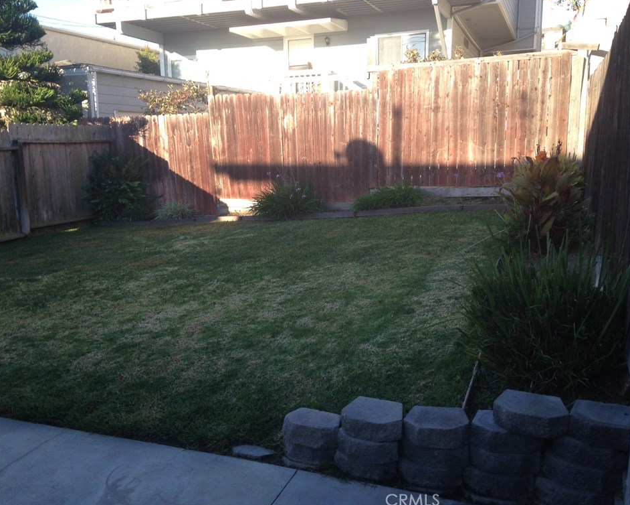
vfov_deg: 42.2
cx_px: 295
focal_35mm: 35
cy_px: 252
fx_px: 653
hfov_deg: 51.5
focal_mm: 4.12
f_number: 2.4
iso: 50
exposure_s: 1/304
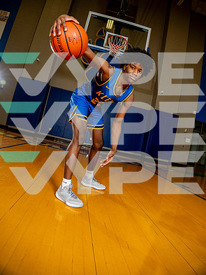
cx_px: 103
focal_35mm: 22
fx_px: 174
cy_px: 124
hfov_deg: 61.1
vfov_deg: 76.2
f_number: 4
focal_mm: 20
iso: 160
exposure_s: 1/250
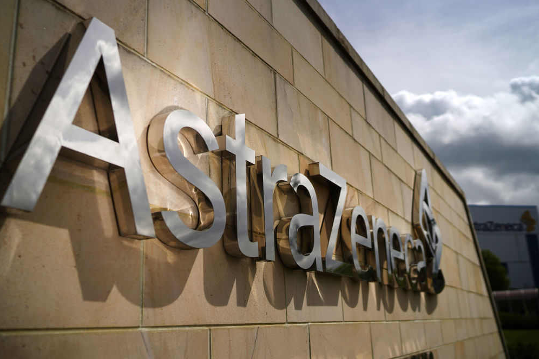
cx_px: 271
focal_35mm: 36
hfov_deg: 53.1
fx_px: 539
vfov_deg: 36.9
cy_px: 176
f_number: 2.5
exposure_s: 1/8000
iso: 50
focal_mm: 35
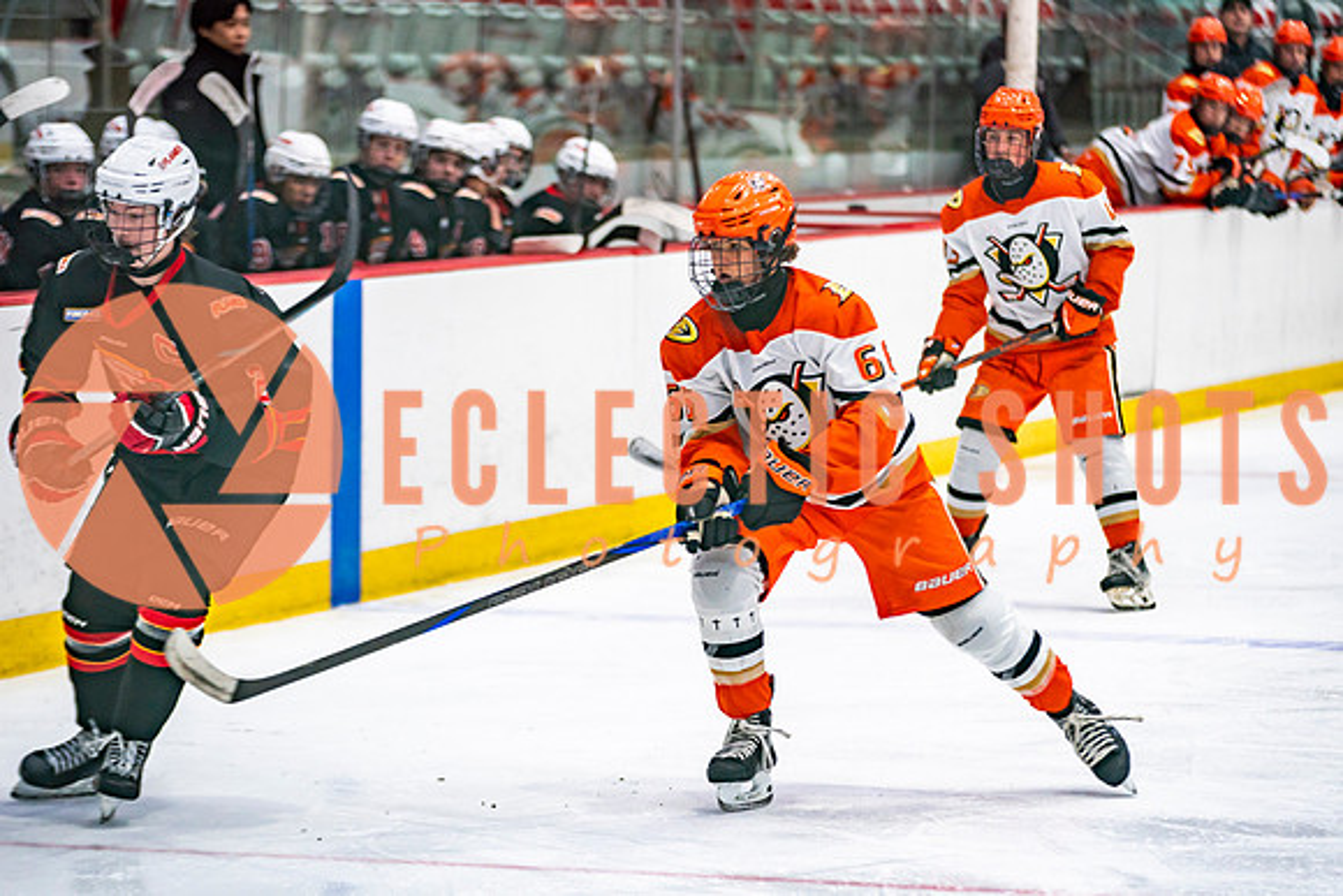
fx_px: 7012
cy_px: 539
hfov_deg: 10.9
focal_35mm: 188
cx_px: 806
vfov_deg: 7.3
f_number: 2.8
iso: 640
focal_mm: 150
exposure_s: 1/640
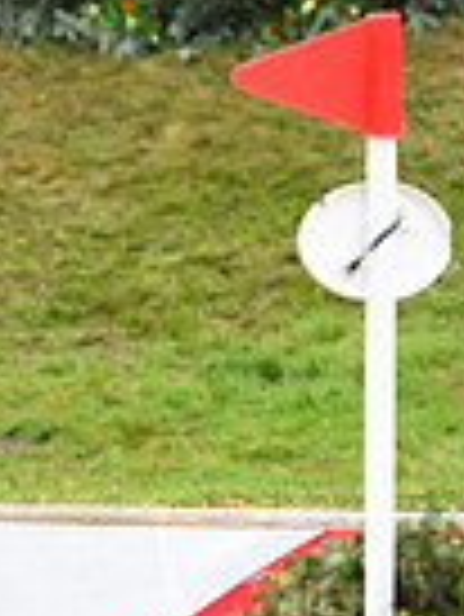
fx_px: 12723
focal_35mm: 713
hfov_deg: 2.1
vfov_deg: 2.8
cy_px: 607
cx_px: -676
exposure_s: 1/800
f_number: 5
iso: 640
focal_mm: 175
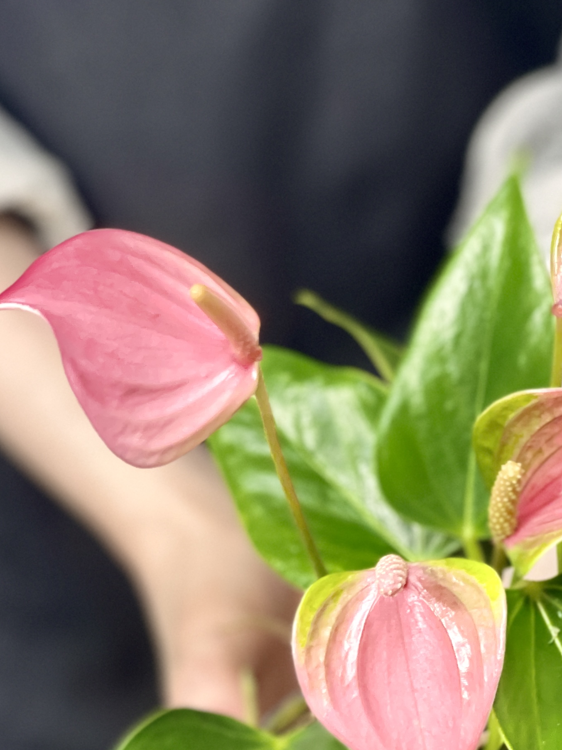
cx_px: 381
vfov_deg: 13.6
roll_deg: +1.9
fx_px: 3097
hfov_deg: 10.4
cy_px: 713
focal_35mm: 143
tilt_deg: -37.2
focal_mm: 7.5
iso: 125
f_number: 2.2
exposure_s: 1/50
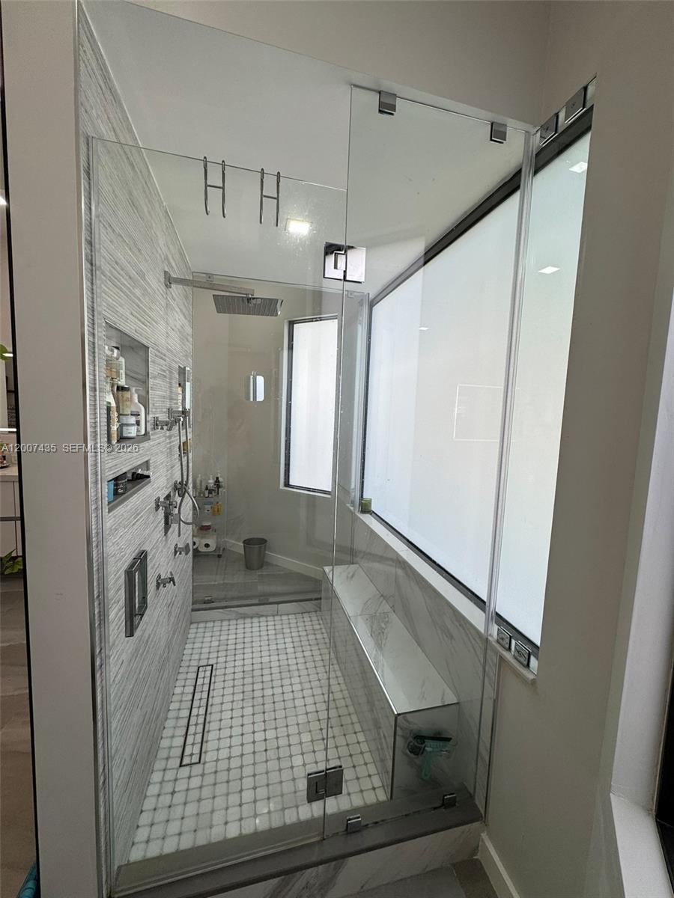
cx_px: 337
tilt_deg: -5.4
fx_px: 363
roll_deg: -2.2
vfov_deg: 102.1
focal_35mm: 14
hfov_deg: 85.7
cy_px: 449
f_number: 2.2
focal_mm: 2.22
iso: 40
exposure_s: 1/127
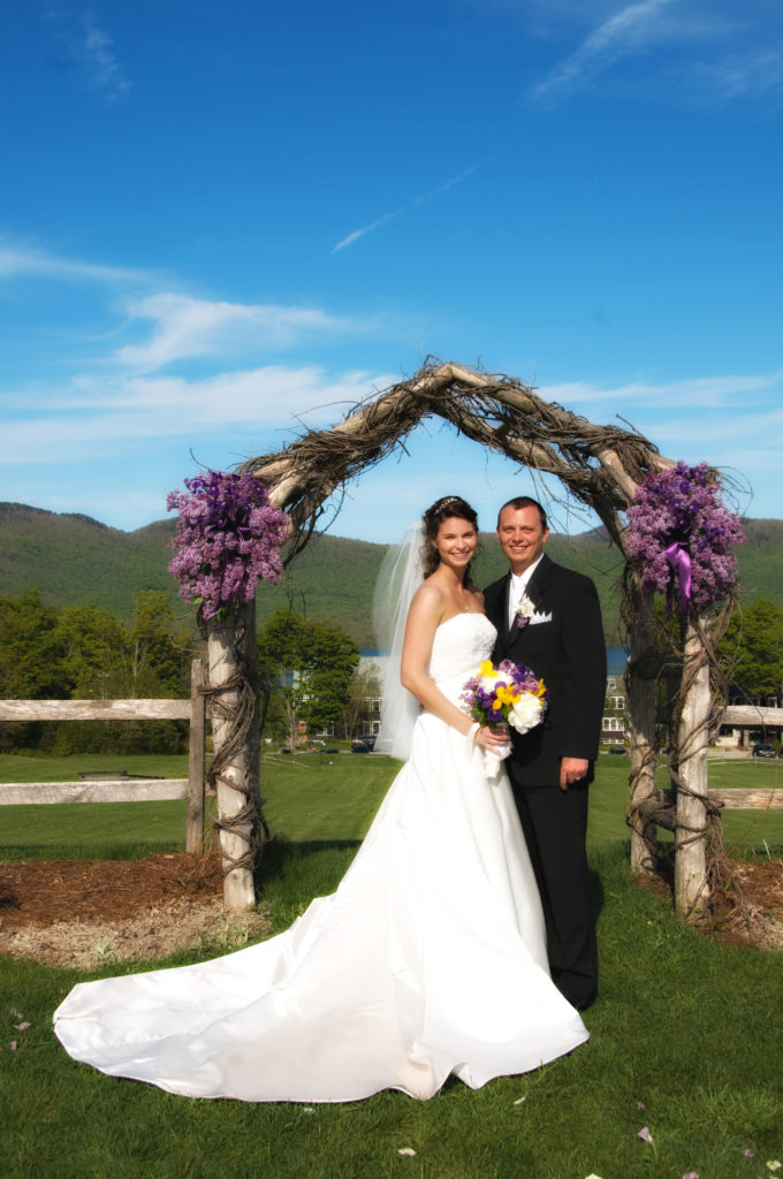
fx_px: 1423
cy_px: 590
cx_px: 392
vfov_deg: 45.0
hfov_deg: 30.8
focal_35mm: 44
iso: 200
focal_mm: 29
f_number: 10
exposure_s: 1/250
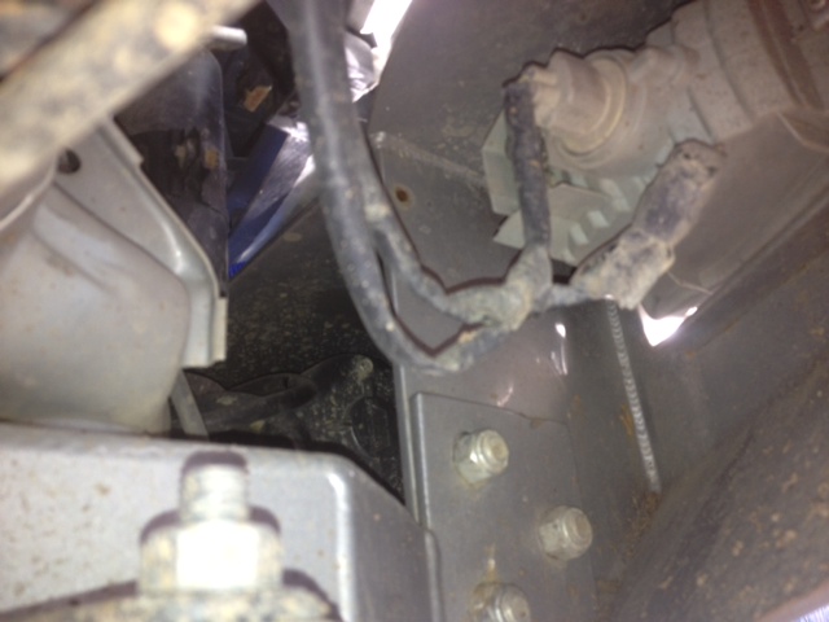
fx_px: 838
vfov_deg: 40.7
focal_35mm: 35
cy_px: 311
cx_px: 414
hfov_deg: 52.6
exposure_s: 1/30
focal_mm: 4.28
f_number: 2.4
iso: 64
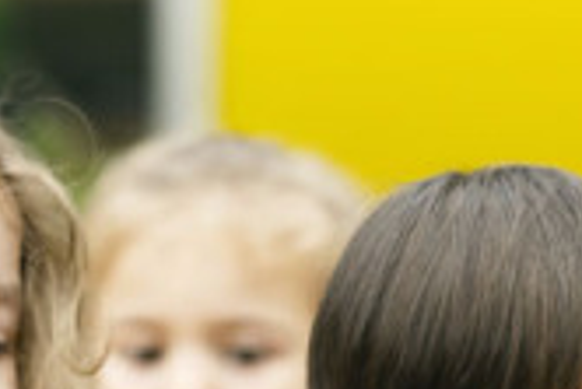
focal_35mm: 474
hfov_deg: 4.3
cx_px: 866
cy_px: 822
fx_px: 7670
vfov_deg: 2.9
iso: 250
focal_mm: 85
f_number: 3.2
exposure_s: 1/1250
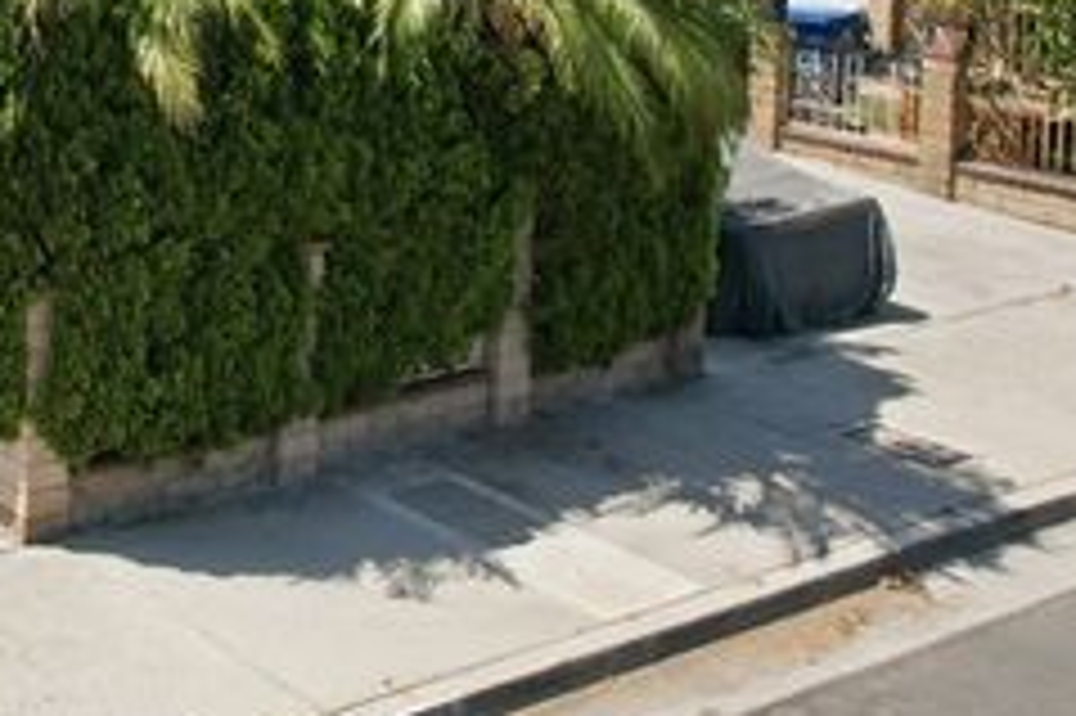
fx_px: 1762
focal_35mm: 59
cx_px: -252
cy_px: -173
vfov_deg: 21.2
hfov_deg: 28.9
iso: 120
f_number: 2.8
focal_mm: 8.4
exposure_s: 1/2500
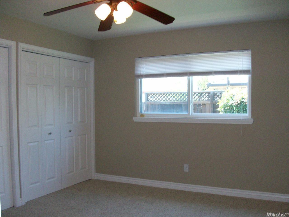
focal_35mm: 34
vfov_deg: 41.8
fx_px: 284
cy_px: 108
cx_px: 144
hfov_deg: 54.0
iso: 160
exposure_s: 1/60
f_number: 2.8
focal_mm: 5.7
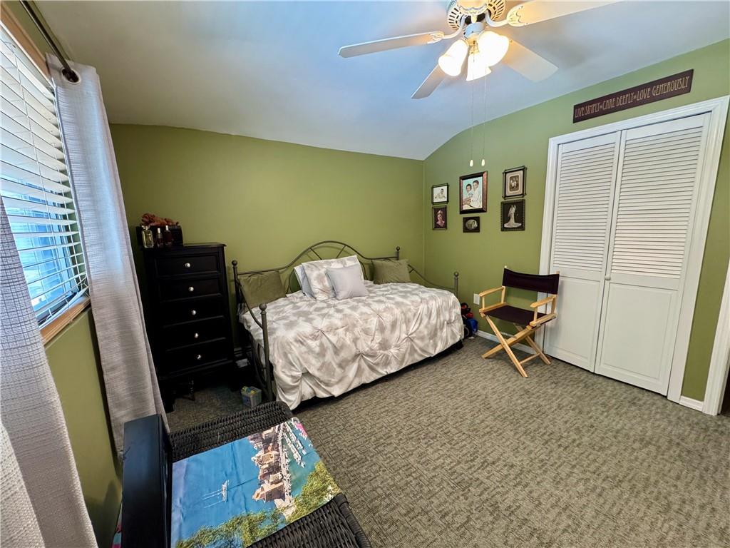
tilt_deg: -10.0
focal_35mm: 14
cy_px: 274
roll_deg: +1.6
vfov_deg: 85.7
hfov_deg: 102.1
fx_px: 295
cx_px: 365
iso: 320
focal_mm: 2.22
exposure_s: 1/60
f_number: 2.2
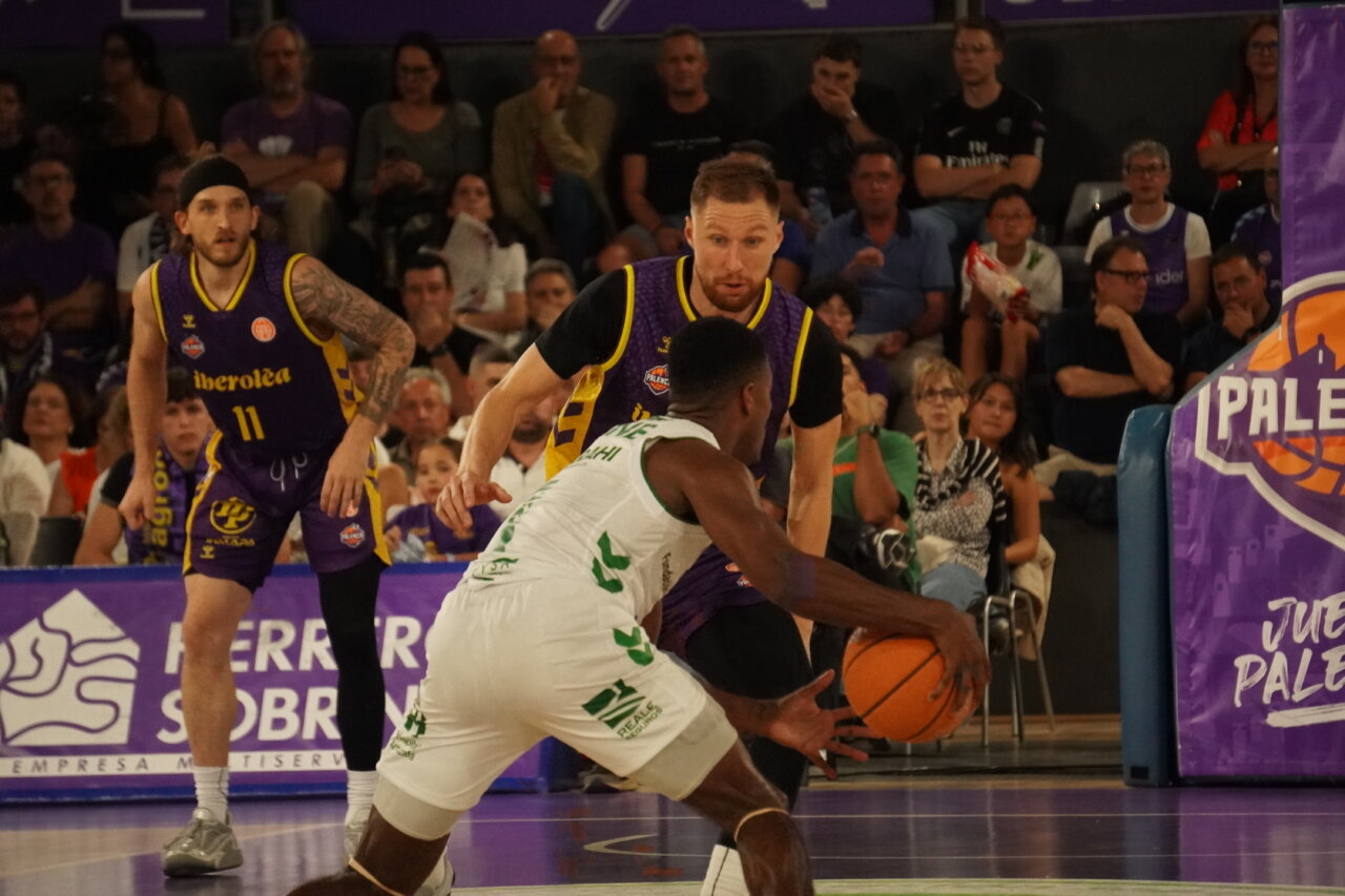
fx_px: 11766
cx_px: 672
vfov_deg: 4.4
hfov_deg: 6.5
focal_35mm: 315
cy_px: 448
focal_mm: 210
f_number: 6.3
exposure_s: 1/1600
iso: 6400
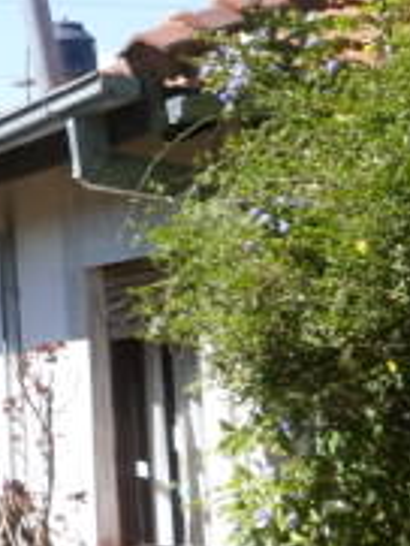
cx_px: -482
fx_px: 2618
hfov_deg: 8.4
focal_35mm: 166
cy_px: 238
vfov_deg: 11.9
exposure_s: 1/400
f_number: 3.4
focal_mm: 8.3
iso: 100
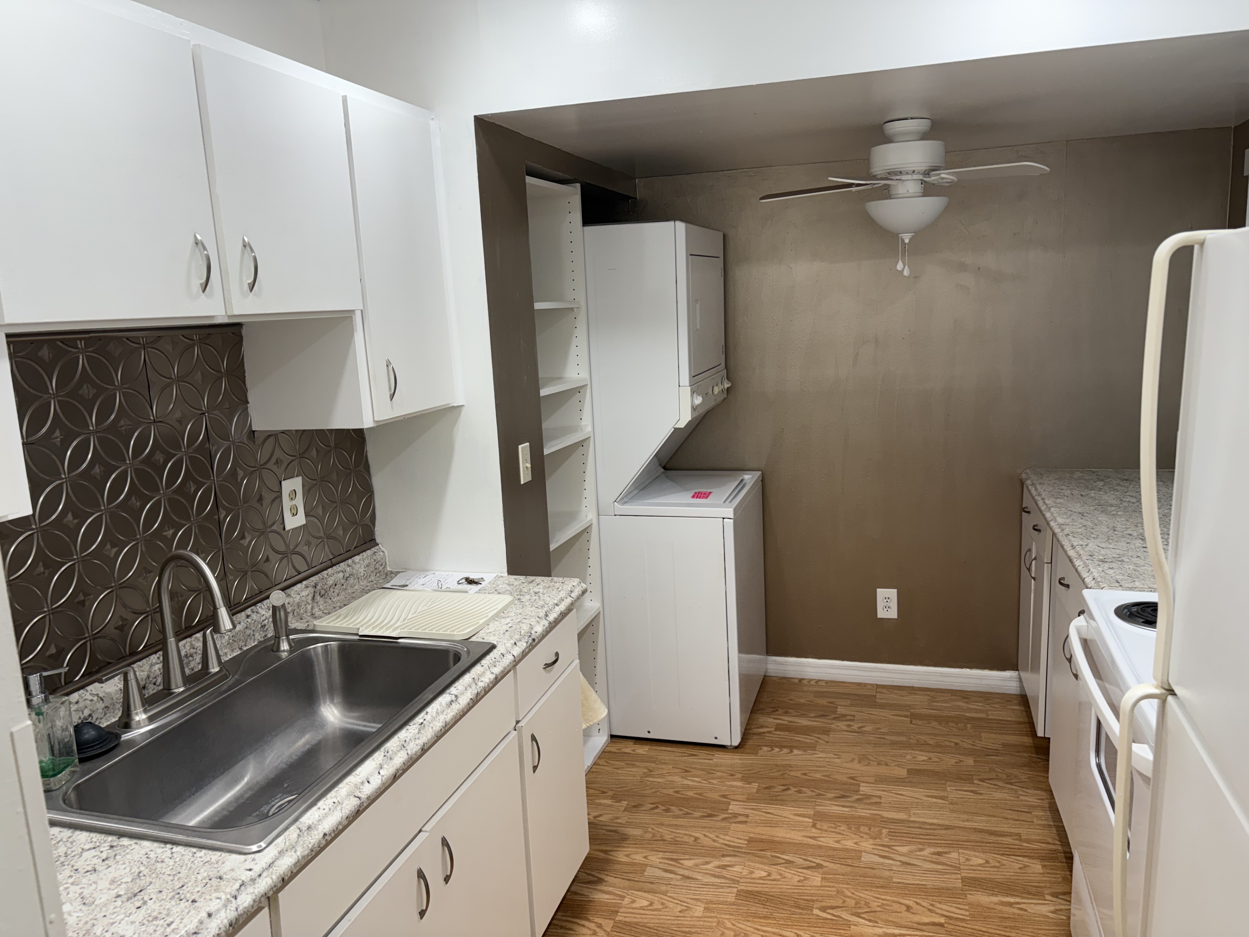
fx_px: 938
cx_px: 624
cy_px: 468
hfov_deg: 67.3
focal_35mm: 26
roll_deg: +2.9
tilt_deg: -10.5
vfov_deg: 53.1
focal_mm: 5.96
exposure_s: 1/120
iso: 64
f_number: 1.6
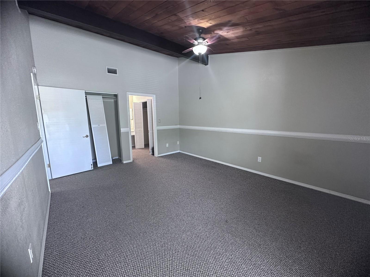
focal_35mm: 14
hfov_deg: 102.1
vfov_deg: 85.7
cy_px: 138
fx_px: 150
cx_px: 185
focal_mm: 2.22
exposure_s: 1/60
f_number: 2.2
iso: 640
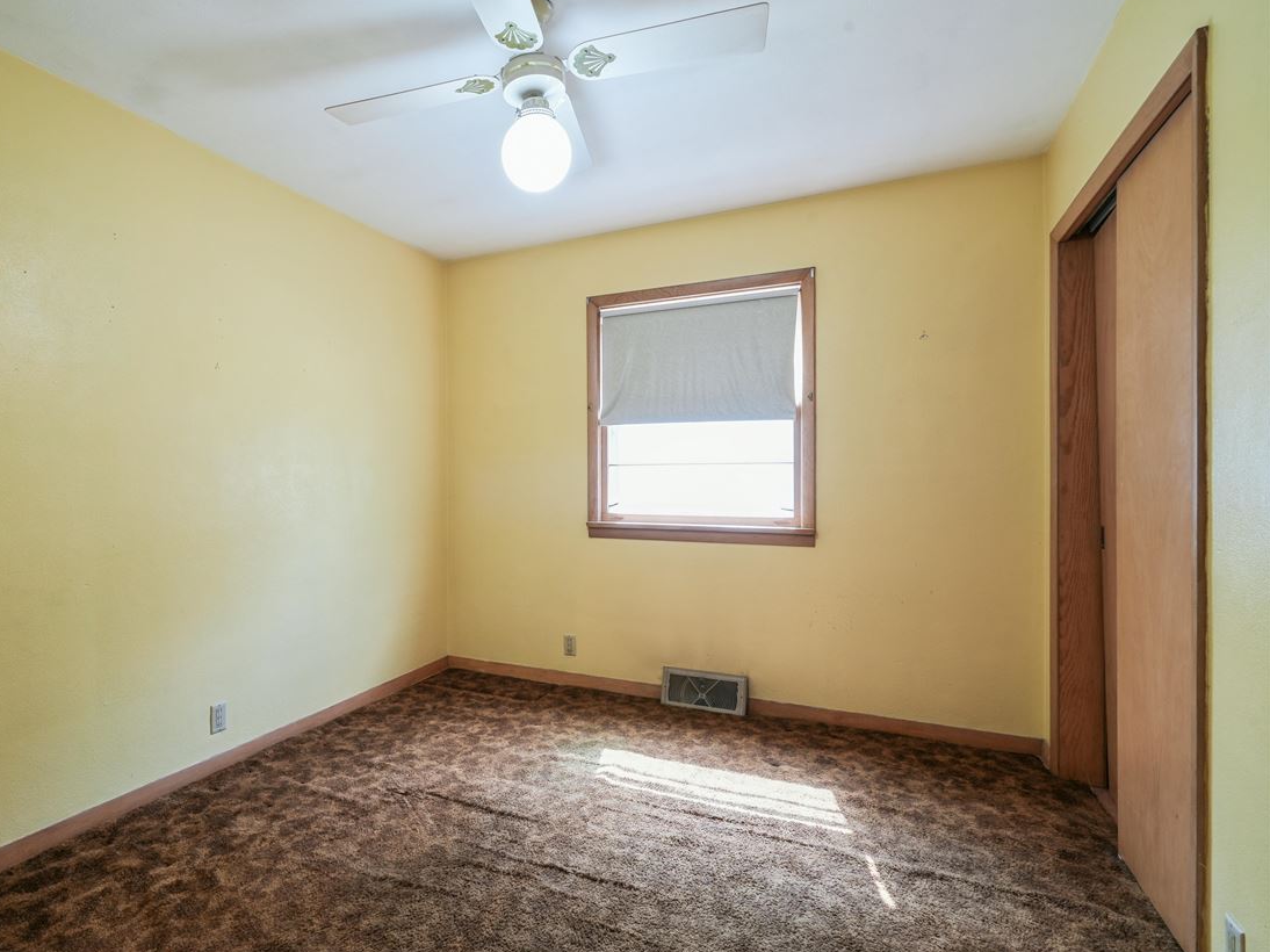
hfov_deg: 87.0
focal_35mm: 18
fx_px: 660
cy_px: 477
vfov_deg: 71.6
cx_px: 531
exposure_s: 1/6
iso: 400
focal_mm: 16
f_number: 10
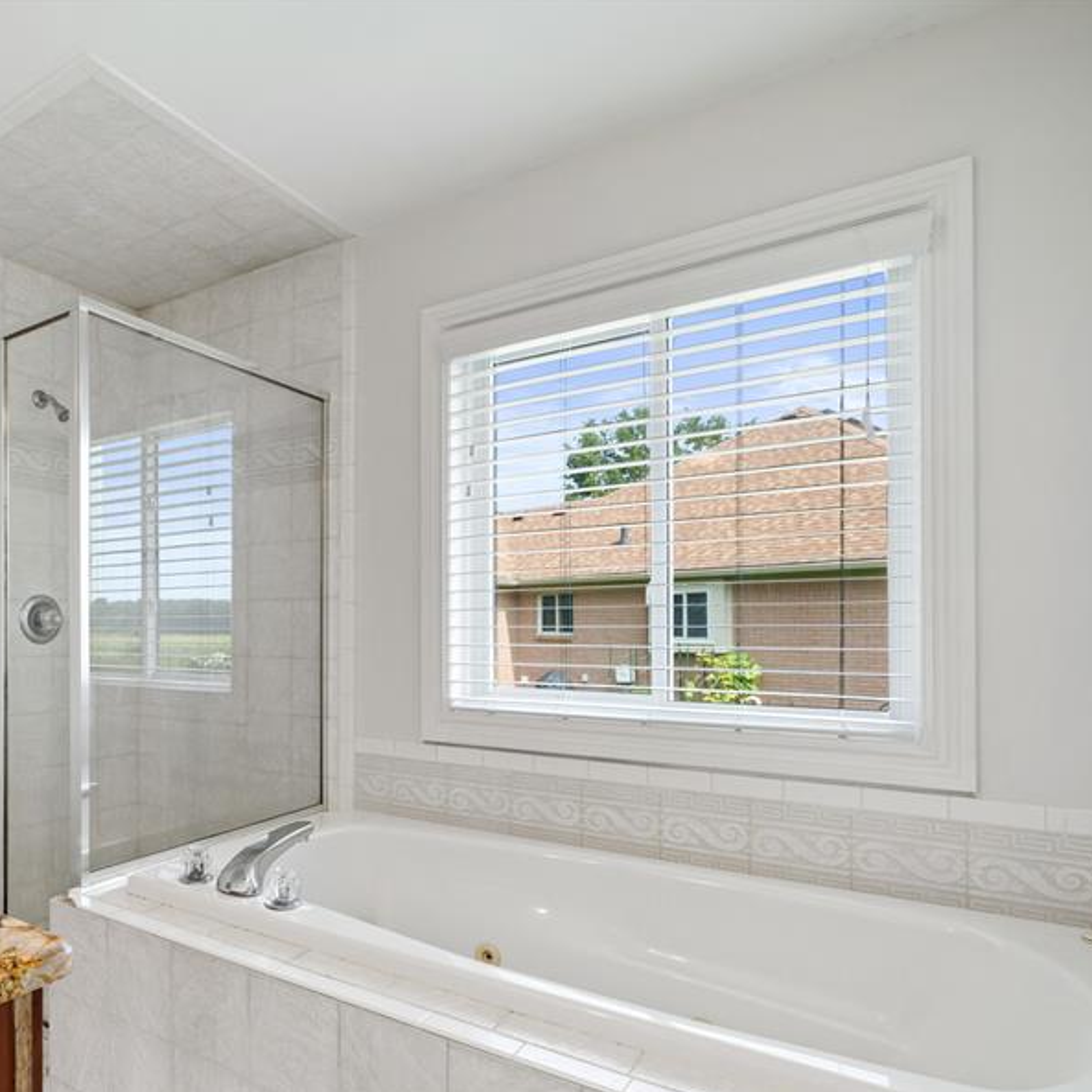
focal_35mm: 22
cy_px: 622
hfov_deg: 66.4
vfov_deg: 69.3
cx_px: 308
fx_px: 785
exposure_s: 1/5
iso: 250
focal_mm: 15
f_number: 7.1
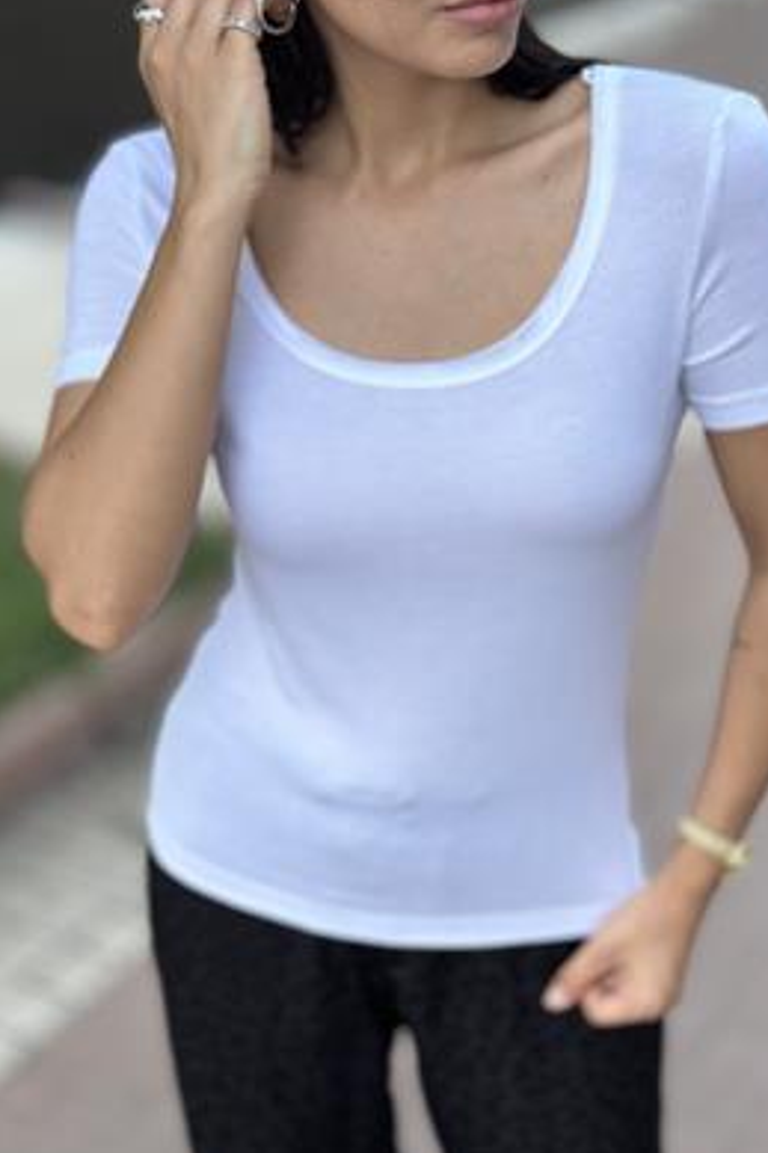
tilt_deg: -28.3
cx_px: 406
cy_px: 574
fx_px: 1697
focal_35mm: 53
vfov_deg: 37.5
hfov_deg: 25.5
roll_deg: -1.9
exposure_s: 1/1009
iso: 80
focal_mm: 6.86
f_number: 1.78
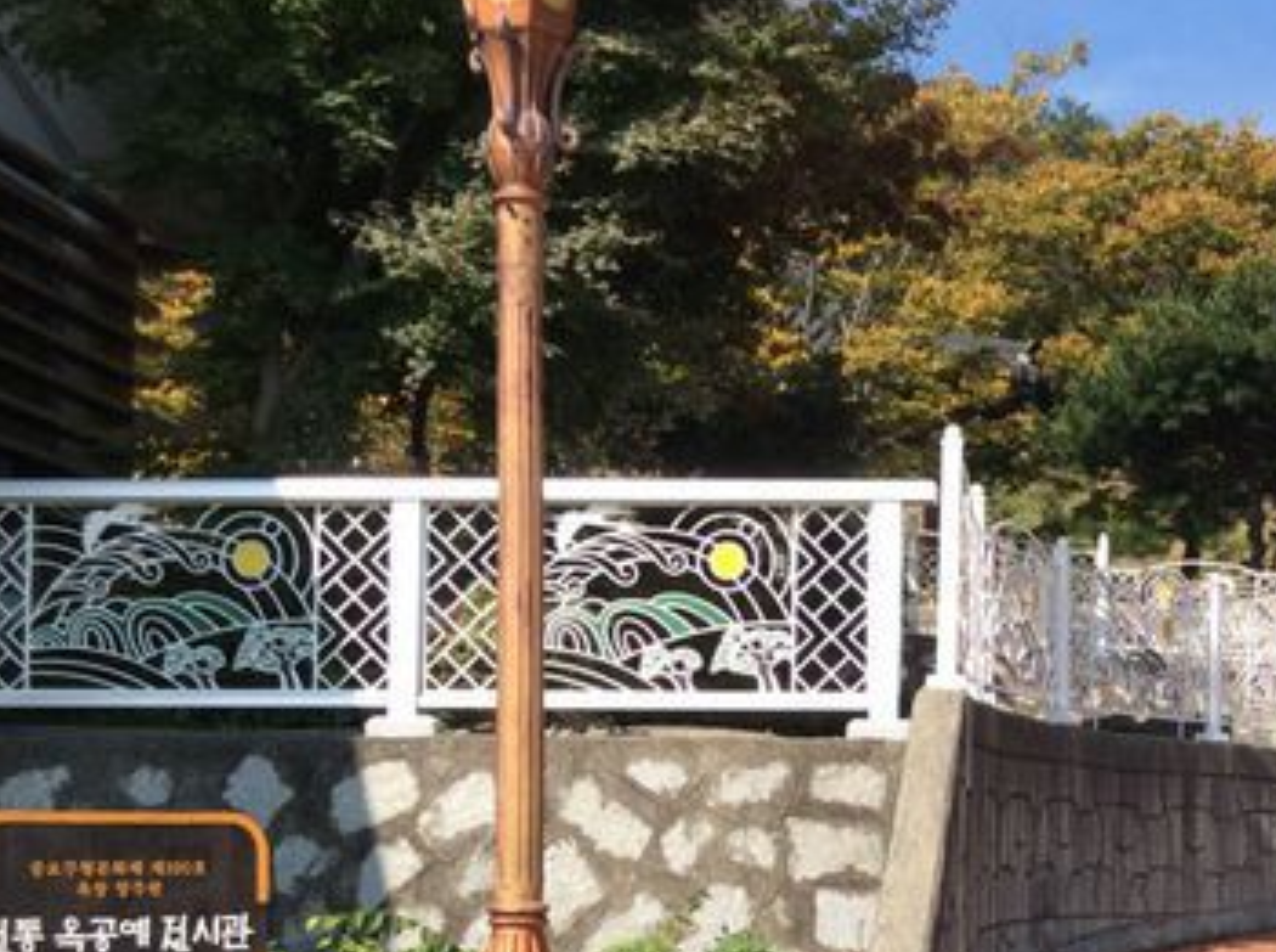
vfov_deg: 21.9
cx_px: 913
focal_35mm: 66
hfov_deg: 29.1
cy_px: 762
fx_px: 2428
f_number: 2.4
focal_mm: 3.3
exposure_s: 1/1271
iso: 32
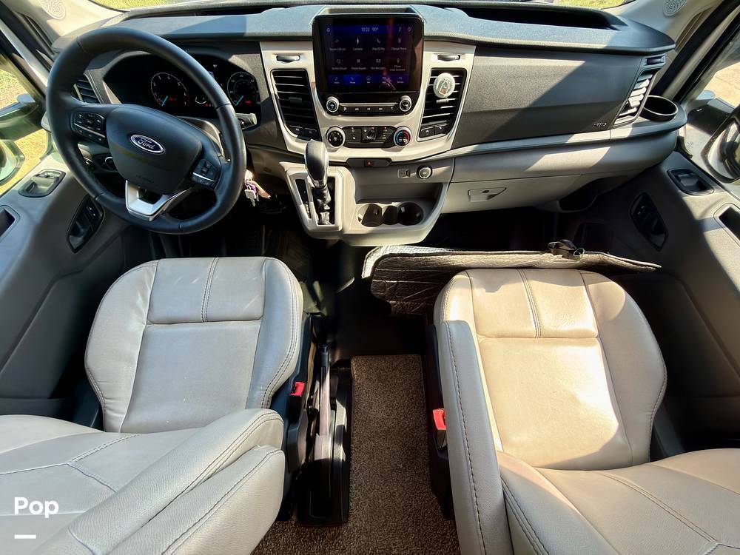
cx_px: 370
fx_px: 299
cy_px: 278
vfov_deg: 85.7
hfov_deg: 102.1
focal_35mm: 14
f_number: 2.2
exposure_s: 1/195
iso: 50
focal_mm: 2.22
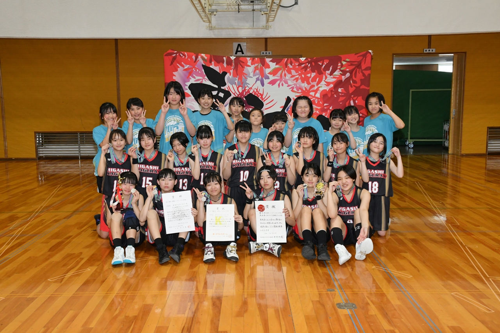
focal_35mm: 38
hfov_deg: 51.3
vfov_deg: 35.5
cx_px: 250
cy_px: 166
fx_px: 521
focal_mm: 25
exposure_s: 1/160
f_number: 8
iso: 1600
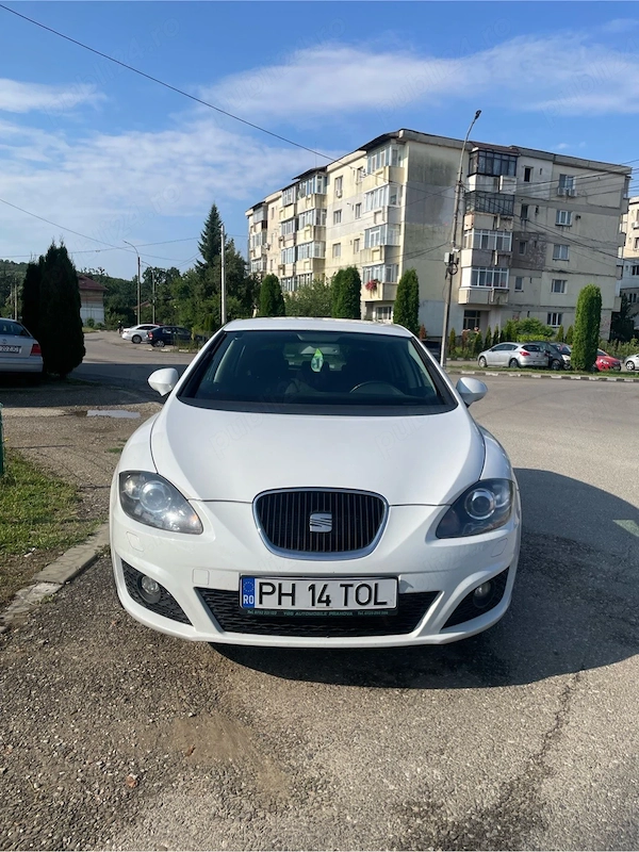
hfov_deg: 53.1
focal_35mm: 26
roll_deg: -0.9
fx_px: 640
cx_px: 320
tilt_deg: -7.4
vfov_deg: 67.3
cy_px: 426
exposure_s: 1/4464
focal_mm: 4.2
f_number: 1.6
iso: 32
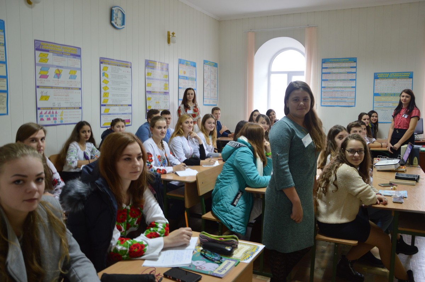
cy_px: 141
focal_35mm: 27
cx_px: 212
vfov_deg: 47.9
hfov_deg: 67.4
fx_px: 318
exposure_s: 1/15
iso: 450
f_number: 3.5
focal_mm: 18
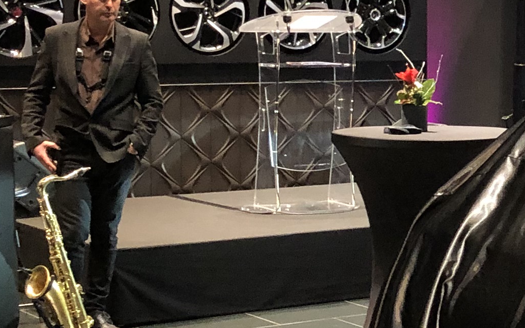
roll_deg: -1.3
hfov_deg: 17.3
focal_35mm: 116
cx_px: 604
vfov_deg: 11.3
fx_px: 1660
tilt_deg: -5.3
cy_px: 172
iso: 100
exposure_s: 1/15
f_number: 1.8
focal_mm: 3.99
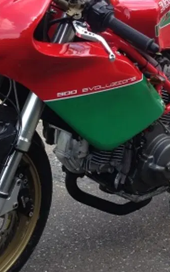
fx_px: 579
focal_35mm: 78
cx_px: 100
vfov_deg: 26.4
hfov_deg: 16.7
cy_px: 116
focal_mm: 4.12
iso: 50
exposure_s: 1/430
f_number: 2.4
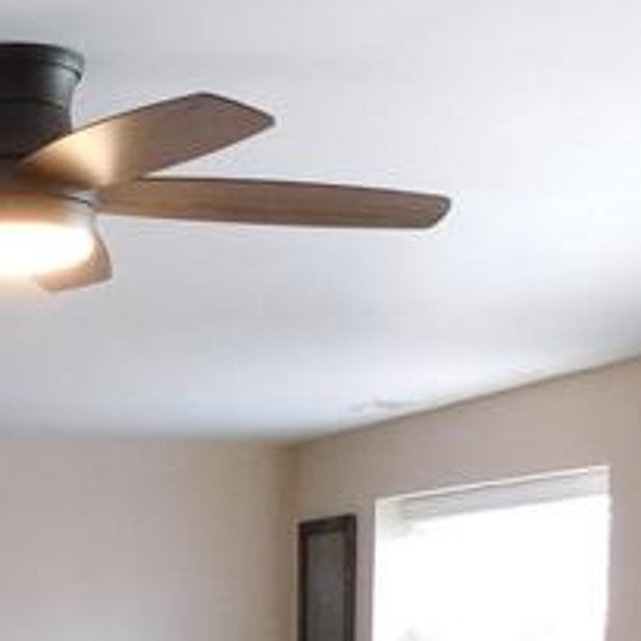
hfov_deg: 15.6
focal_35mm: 106
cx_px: -213
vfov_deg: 15.9
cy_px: 741
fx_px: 2221
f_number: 3
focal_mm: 4.1
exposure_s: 1/30
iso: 250
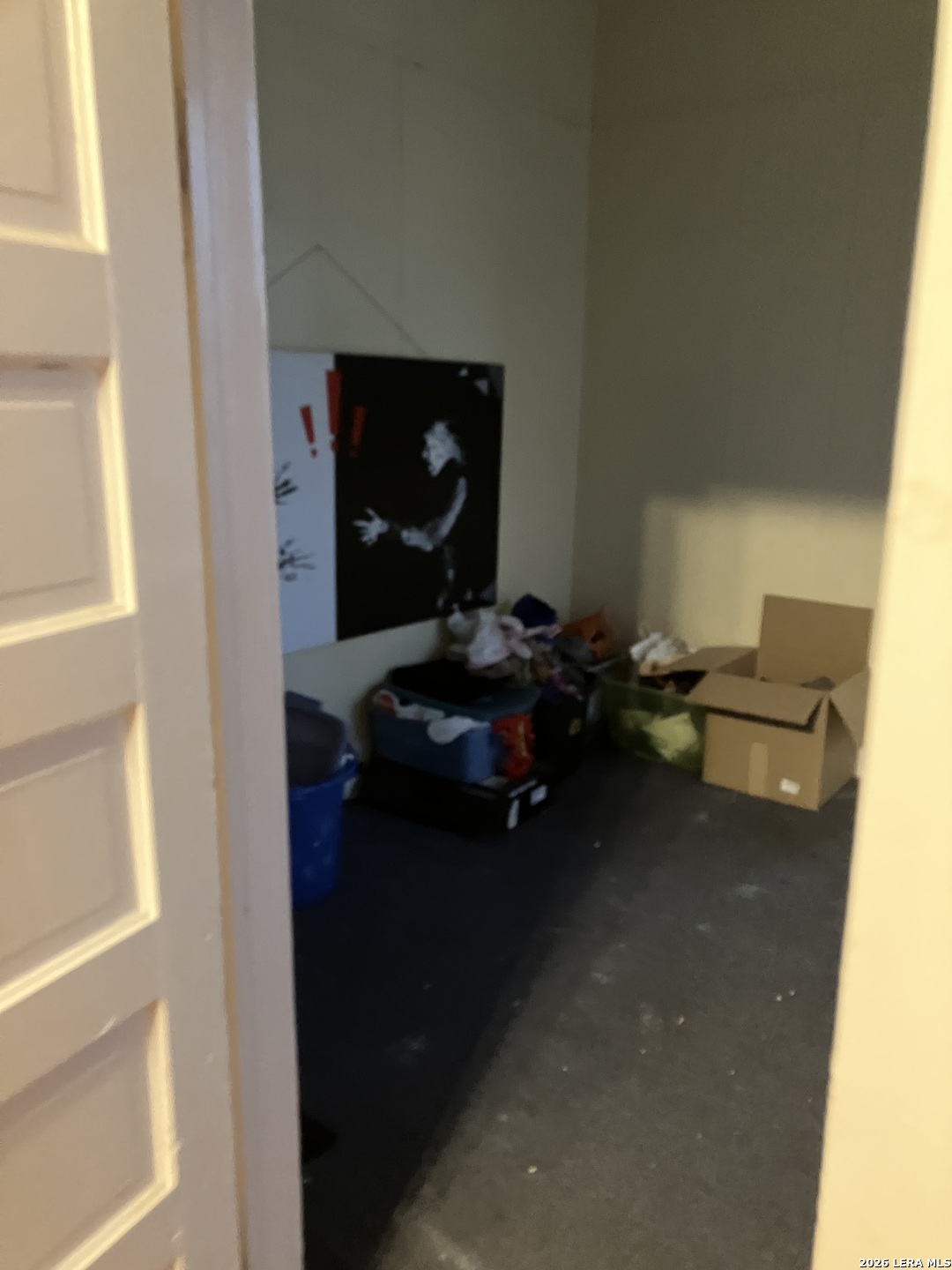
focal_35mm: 28
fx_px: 1027
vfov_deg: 63.4
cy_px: 635
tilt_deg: -12.8
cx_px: 476
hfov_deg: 49.7
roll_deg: -3.7
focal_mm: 3.99
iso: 640
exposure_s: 1/20
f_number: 1.8
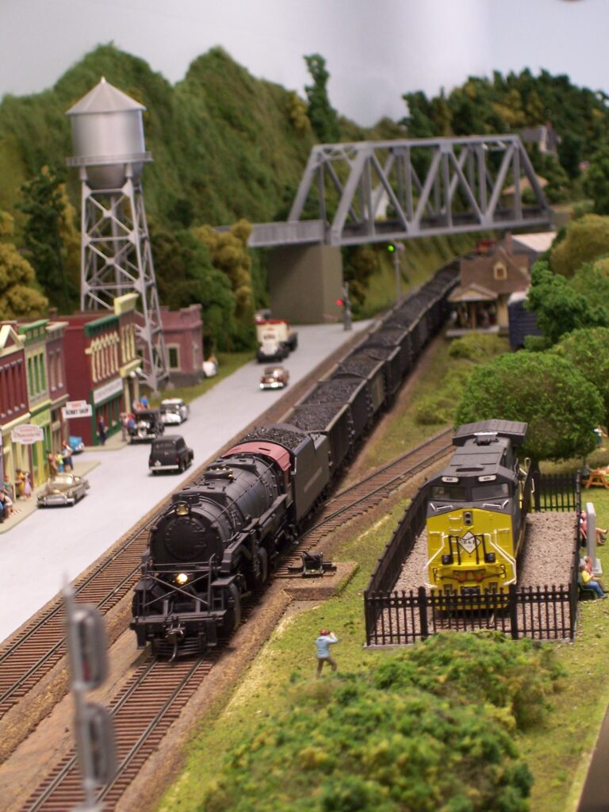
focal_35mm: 102
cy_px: 406
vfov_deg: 19.3
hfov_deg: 14.5
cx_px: 304
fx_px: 2393
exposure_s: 1/8
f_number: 4.6
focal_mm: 16.8
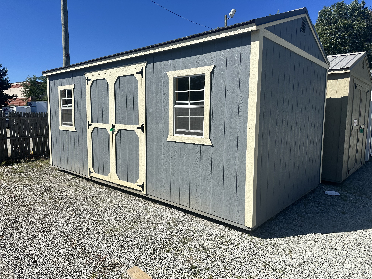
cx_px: 186
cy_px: 140
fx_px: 258
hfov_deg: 71.6
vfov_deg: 56.8
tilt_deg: -4.2
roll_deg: -0.9
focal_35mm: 24
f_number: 1.78
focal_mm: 6.86
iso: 80
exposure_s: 1/6211
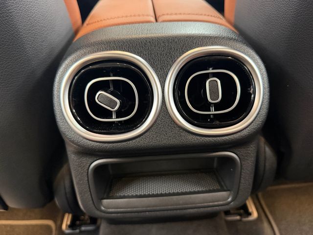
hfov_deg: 71.6
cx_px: 156
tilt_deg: -33.5
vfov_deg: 56.8
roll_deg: +2.1
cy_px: 118
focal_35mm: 24
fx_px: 217
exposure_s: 1/40
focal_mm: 6.76
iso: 1000
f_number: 1.78
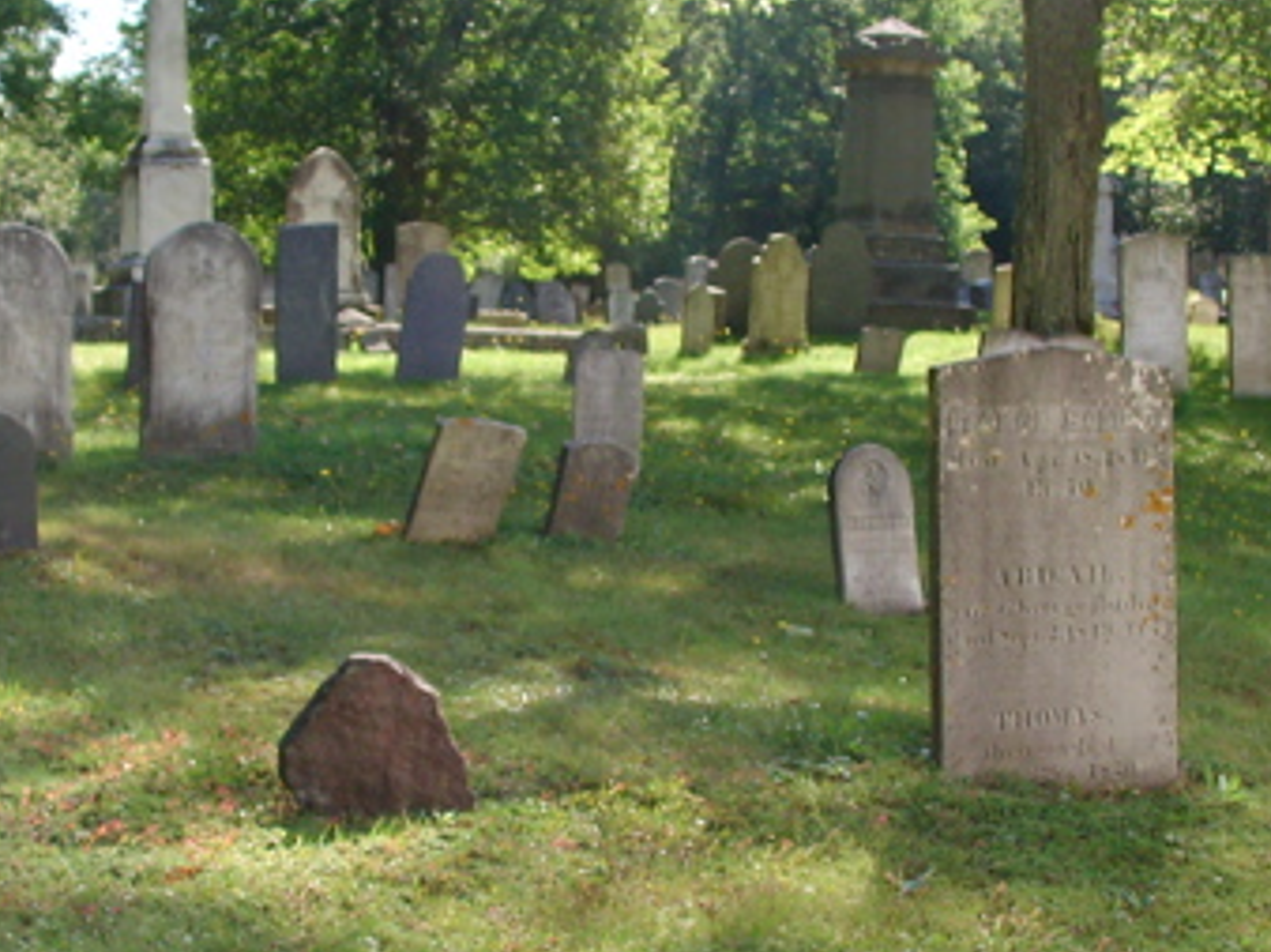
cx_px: 511
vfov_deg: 20.4
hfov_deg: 27.0
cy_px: 455
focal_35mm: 72
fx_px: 2642
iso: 50
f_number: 3.5
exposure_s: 1/330
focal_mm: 5.8
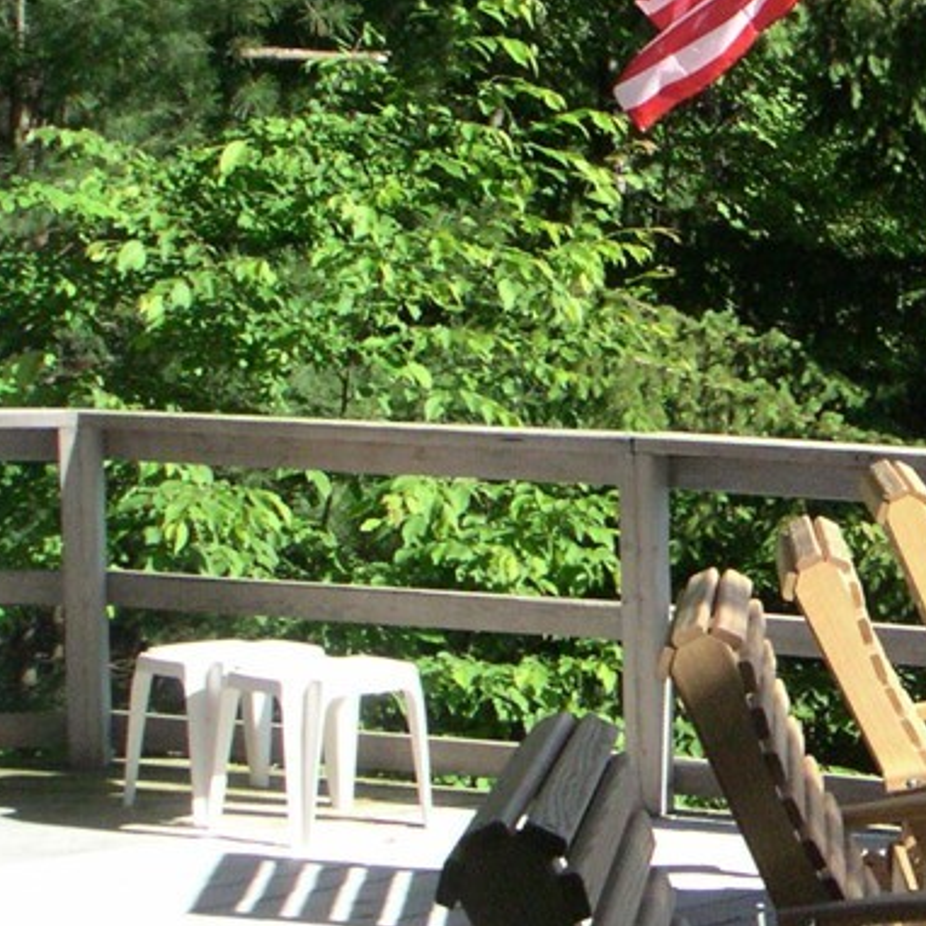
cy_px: 407
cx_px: 1147
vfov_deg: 19.3
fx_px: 2724
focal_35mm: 90
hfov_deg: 18.2
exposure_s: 1/250
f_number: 6.6
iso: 200
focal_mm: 5.9
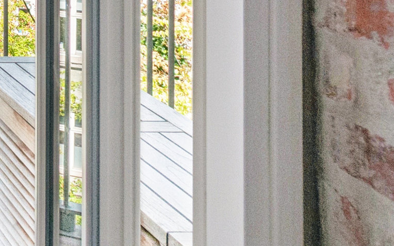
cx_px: -344
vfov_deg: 15.2
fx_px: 773
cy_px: -223
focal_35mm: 72
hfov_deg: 19.7
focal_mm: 12
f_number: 10
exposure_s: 1/320
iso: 200
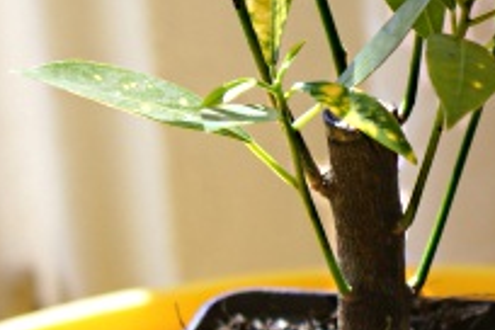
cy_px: 63
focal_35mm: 209
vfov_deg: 6.6
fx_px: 2874
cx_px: 457
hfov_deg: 9.8
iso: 100
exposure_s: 1/60
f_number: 5.6
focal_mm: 40
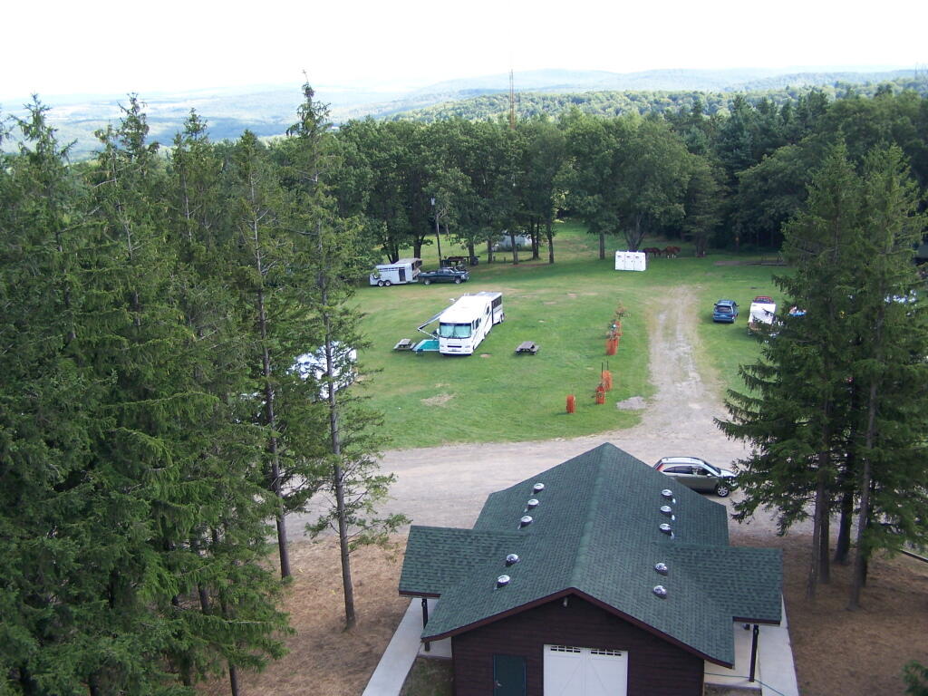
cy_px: 348
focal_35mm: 38
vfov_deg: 37.7
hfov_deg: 49.0
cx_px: 464
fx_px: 1019
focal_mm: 6.3
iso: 80
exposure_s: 1/250
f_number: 2.8
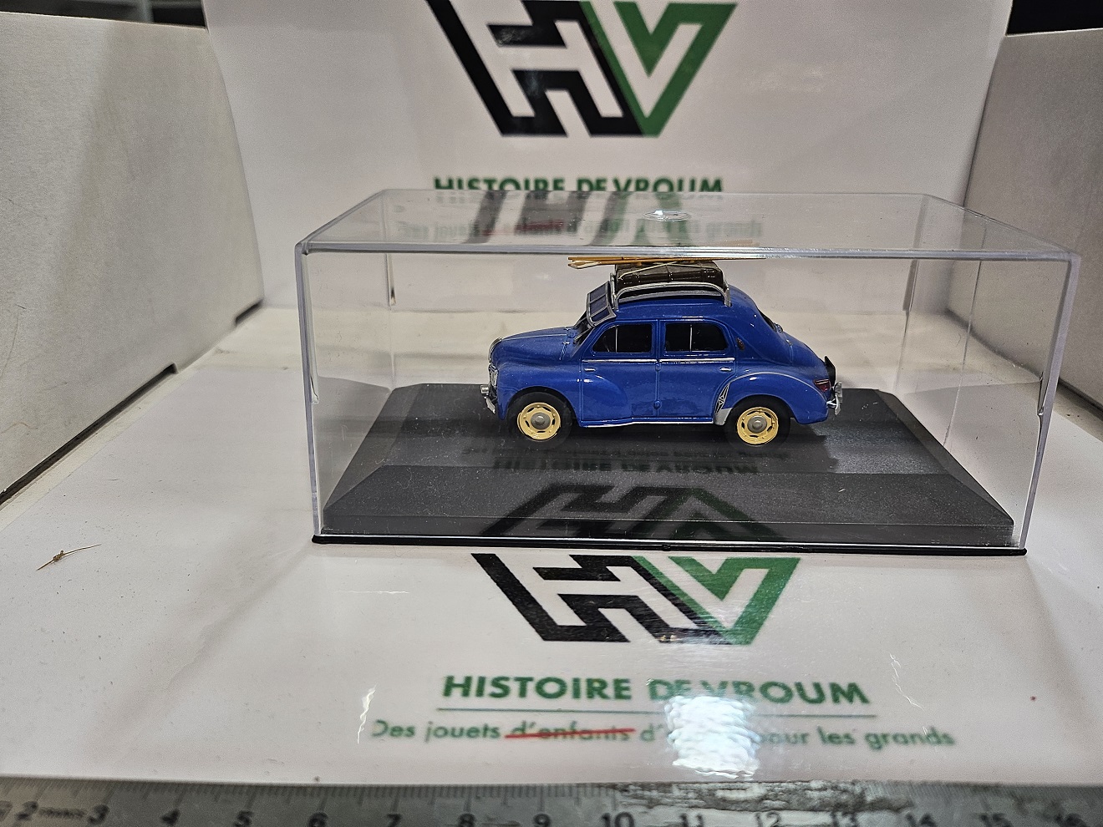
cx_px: 552
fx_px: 765
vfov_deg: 56.8
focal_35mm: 24
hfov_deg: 71.6
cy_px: 414
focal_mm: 5
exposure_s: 1/100
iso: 100
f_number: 1.8
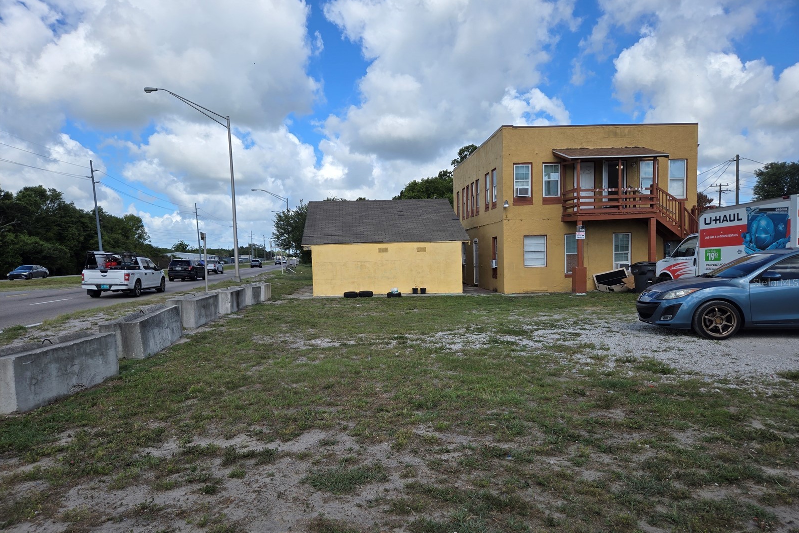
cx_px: 400
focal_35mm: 24
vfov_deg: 53.1
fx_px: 533
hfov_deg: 73.7
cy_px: 282
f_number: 1.8
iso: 25
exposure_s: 1/1704
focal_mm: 5.4
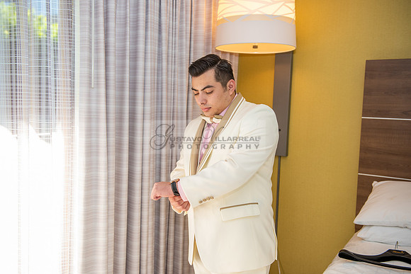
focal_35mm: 36
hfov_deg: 53.1
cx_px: 206
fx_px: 411
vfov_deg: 36.9
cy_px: 137
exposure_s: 1/250
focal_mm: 36
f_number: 3.5
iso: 500
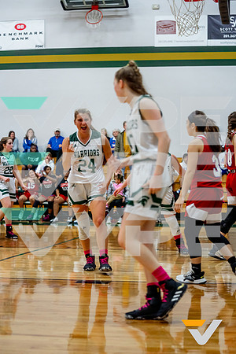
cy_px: 177
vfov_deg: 26.3
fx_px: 757
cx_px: 118
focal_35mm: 77
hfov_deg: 17.7
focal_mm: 77
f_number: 2.8
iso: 2000
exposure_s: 1/1000
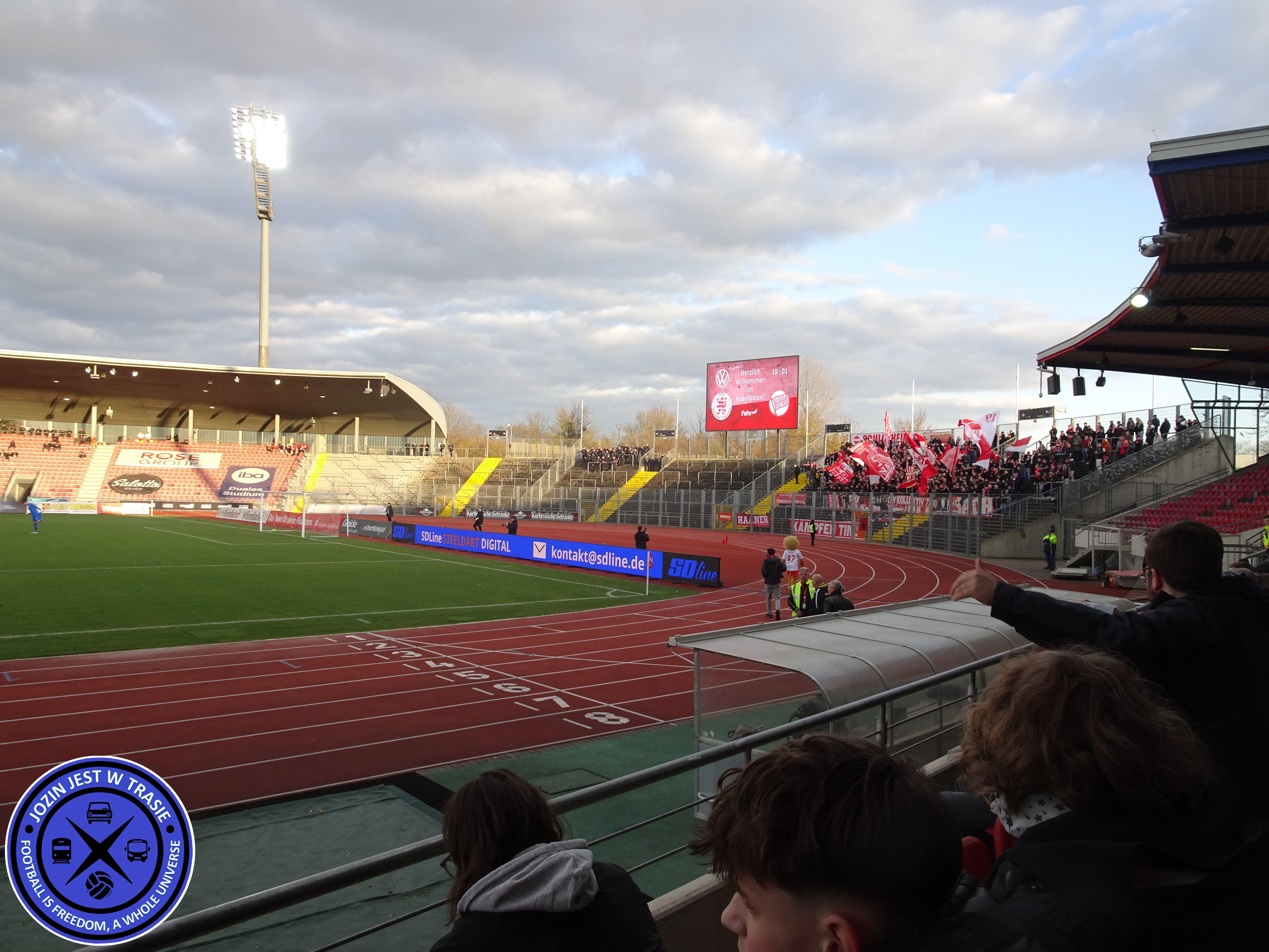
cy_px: 476
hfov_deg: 71.6
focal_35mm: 24
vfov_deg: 56.8
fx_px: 880
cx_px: 634
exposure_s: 1/160
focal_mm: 4.1
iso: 80
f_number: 3.5
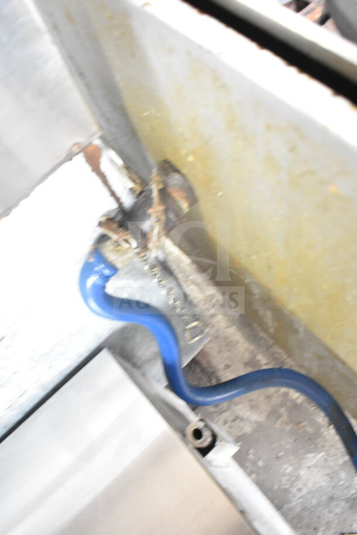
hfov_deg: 43.6
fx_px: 446
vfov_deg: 61.9
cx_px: 178
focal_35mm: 30
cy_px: 268
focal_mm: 20
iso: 1600
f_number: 4.5
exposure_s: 1/80
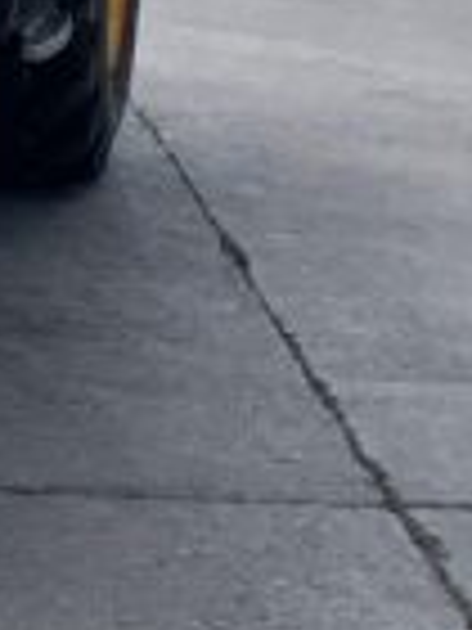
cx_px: -706
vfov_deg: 9.3
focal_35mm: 212
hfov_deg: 6.6
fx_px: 3854
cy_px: -27
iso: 16
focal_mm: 3
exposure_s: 1/1451
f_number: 1.8
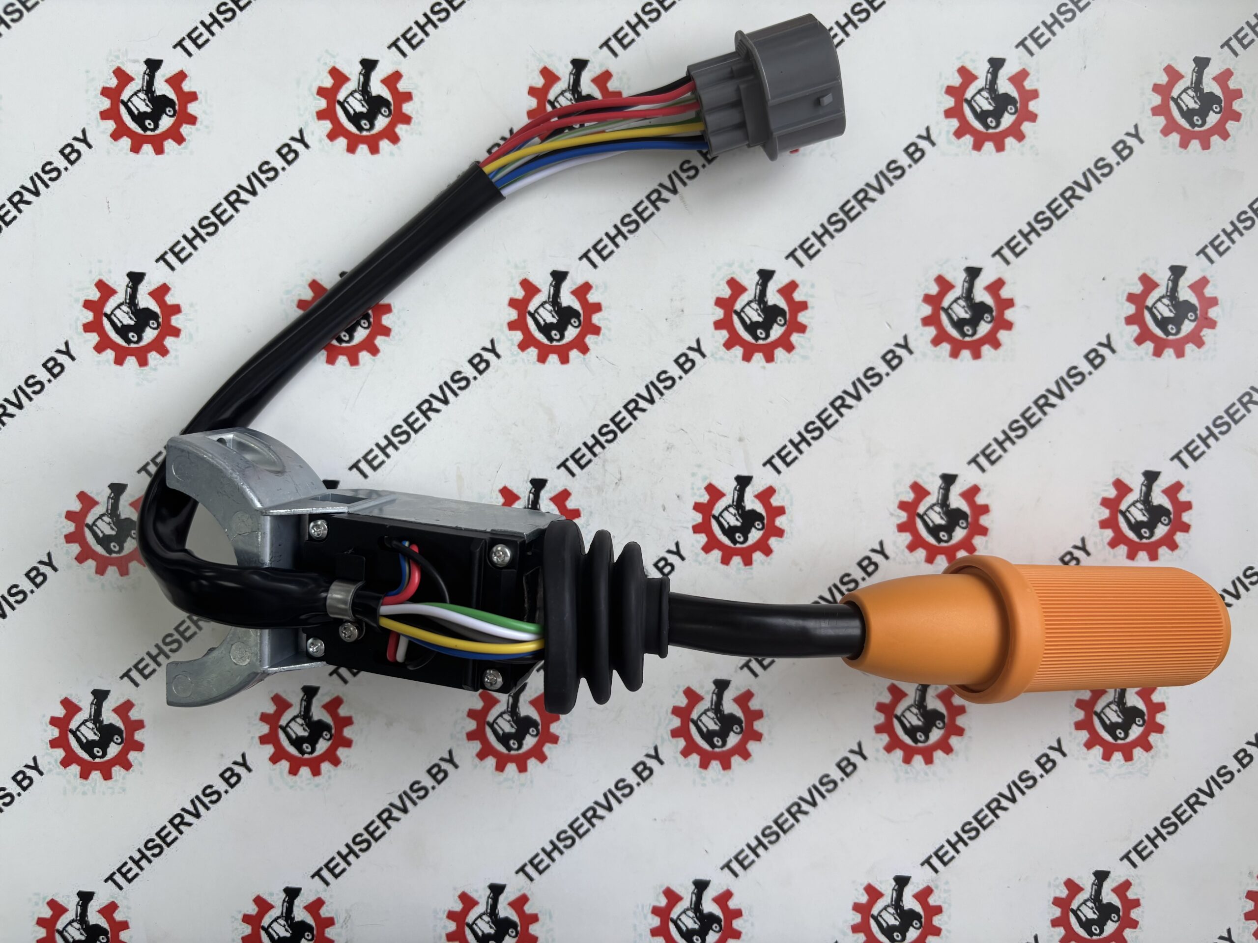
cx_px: 629
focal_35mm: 26
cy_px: 472
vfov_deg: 53.1
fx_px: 945
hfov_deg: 67.3
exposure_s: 1/419
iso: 50
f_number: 1.6
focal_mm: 5.96
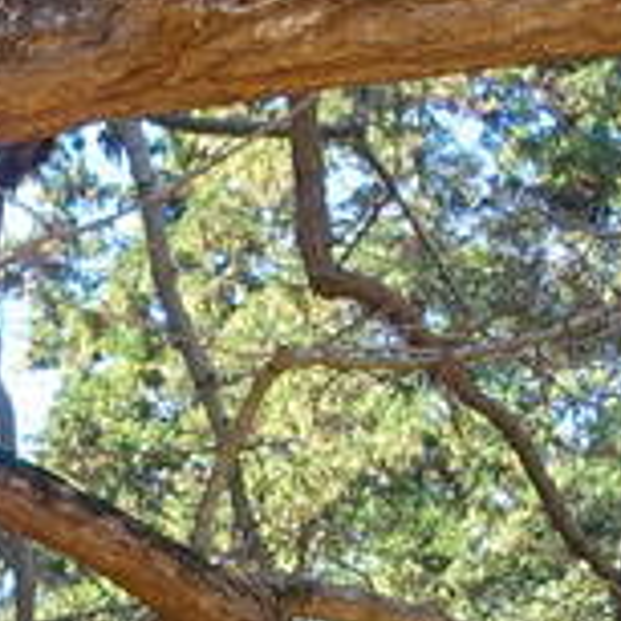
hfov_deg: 7.7
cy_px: 1473
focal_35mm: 200
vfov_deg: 8.1
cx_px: -1169
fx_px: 4059
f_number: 4
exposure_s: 1/80
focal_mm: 11
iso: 125
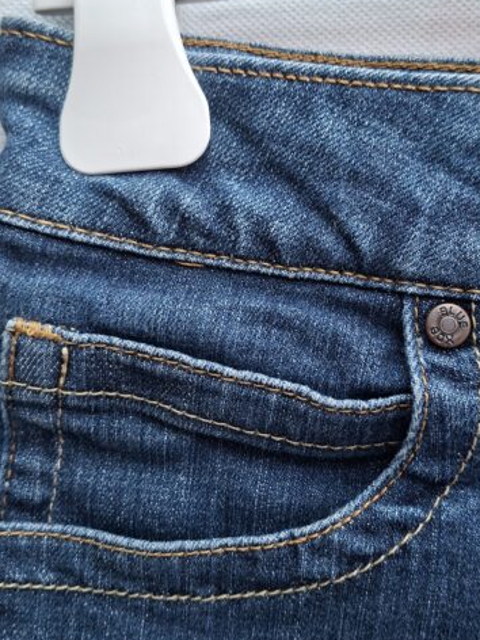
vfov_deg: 47.9
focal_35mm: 39
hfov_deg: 36.7
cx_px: 275
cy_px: 312
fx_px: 721
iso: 64
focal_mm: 5.54
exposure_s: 1/100
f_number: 1.8
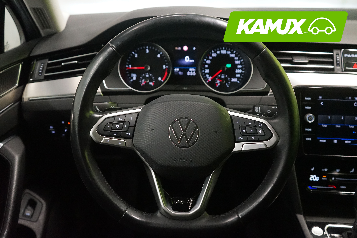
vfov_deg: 36.9
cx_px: 178
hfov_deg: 53.1
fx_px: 357
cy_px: 119
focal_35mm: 36
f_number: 4
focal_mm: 36
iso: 6400
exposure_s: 1/60
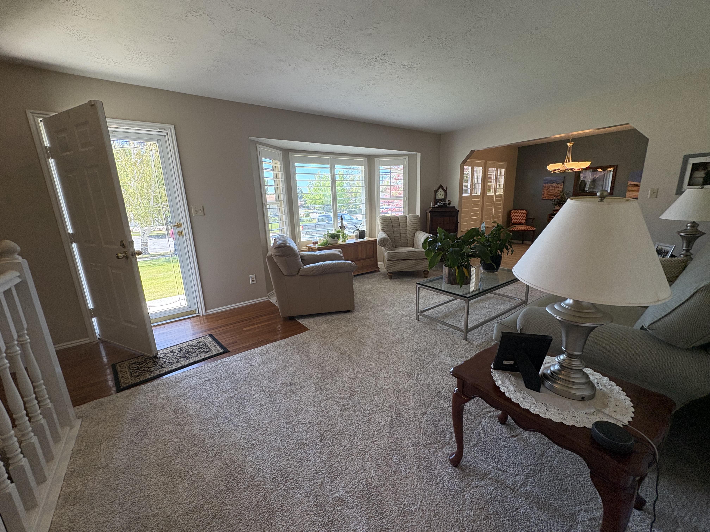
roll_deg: +2.2
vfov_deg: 85.7
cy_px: 266
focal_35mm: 14
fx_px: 287
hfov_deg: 102.1
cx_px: 355
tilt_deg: -13.5
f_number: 2.2
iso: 100
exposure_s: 1/135
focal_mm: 2.22
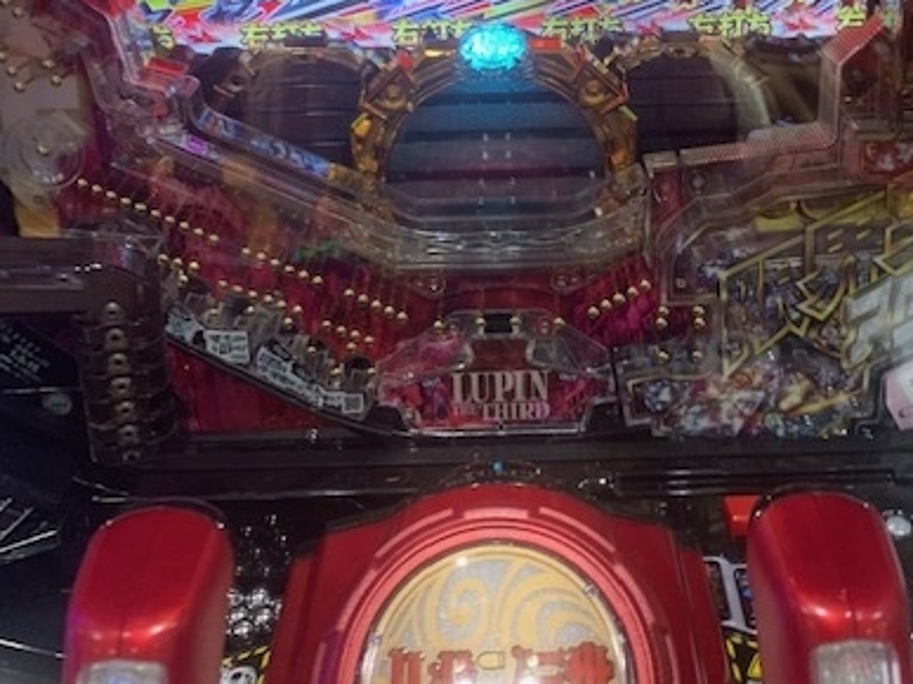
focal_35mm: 43
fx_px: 1134
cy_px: 2
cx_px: 524
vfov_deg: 31.1
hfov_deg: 43.7
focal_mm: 4.25
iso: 100
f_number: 1.8
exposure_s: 1/49
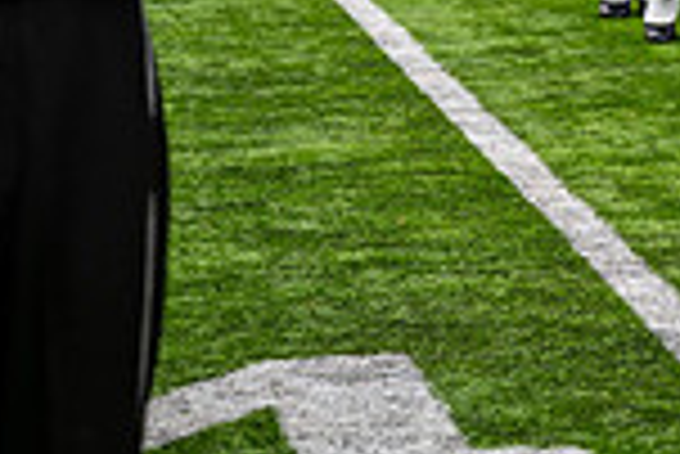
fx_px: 5086
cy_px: -362
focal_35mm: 269
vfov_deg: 5.1
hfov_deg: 7.6
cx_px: 919
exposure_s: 1/500
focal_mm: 70
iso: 100
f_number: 2.8
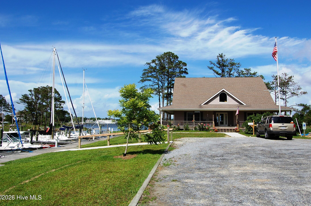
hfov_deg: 65.5
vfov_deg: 46.3
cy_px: 100
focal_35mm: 28
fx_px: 242
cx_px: 158
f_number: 10
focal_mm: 18
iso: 200
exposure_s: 1/400
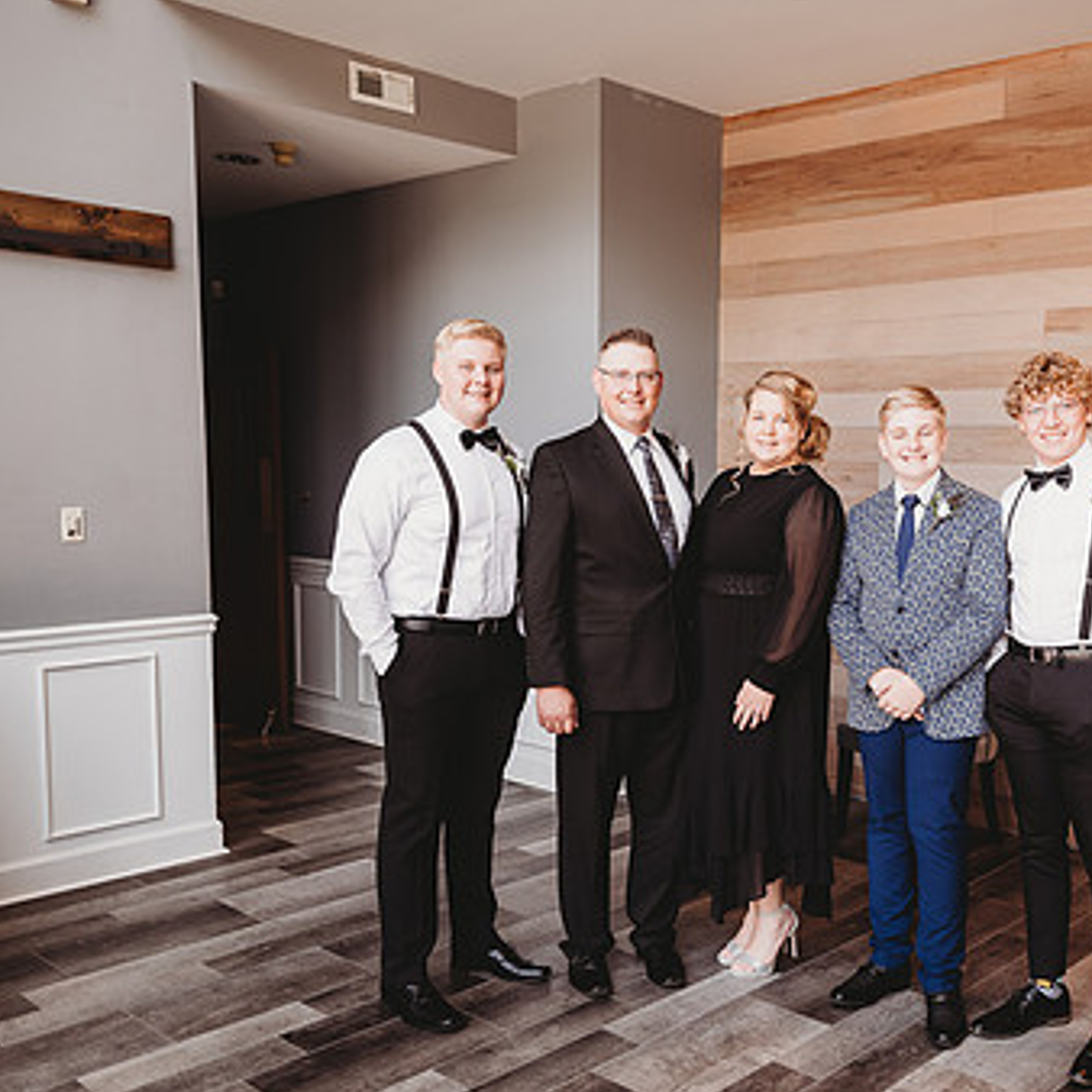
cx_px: 704
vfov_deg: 47.2
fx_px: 1249
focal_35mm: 35
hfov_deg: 46.7
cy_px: 599
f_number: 2.2
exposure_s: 1/125
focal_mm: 24
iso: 200
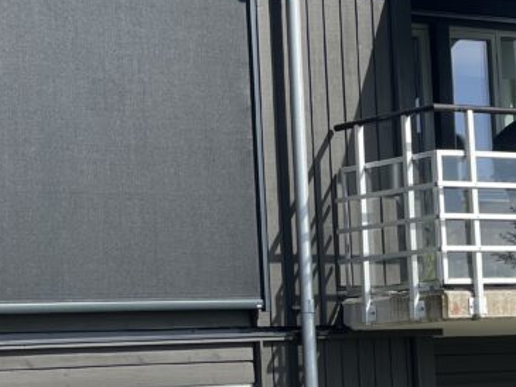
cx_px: 445
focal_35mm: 162
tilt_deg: +7.5
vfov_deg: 9.2
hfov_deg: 12.1
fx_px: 2416
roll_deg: +3.5
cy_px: 141
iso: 32
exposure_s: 1/419
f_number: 2.8
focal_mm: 9
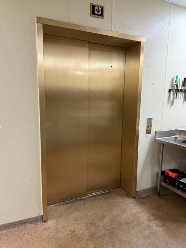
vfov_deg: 71.6
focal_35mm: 24
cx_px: 93
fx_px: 172
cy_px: 124
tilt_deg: -9.5
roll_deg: -1.0
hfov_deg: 56.8
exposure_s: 1/60
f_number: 1.78
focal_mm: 6.76
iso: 320
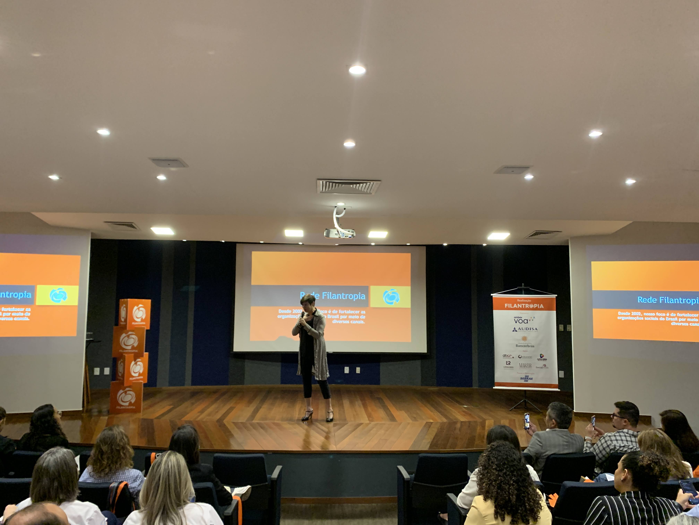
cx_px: 350
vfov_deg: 53.1
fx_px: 525
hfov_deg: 67.3
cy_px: 262
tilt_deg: +4.9
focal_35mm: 26
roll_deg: -0.7
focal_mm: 4.25
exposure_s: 1/58
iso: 400
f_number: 1.8
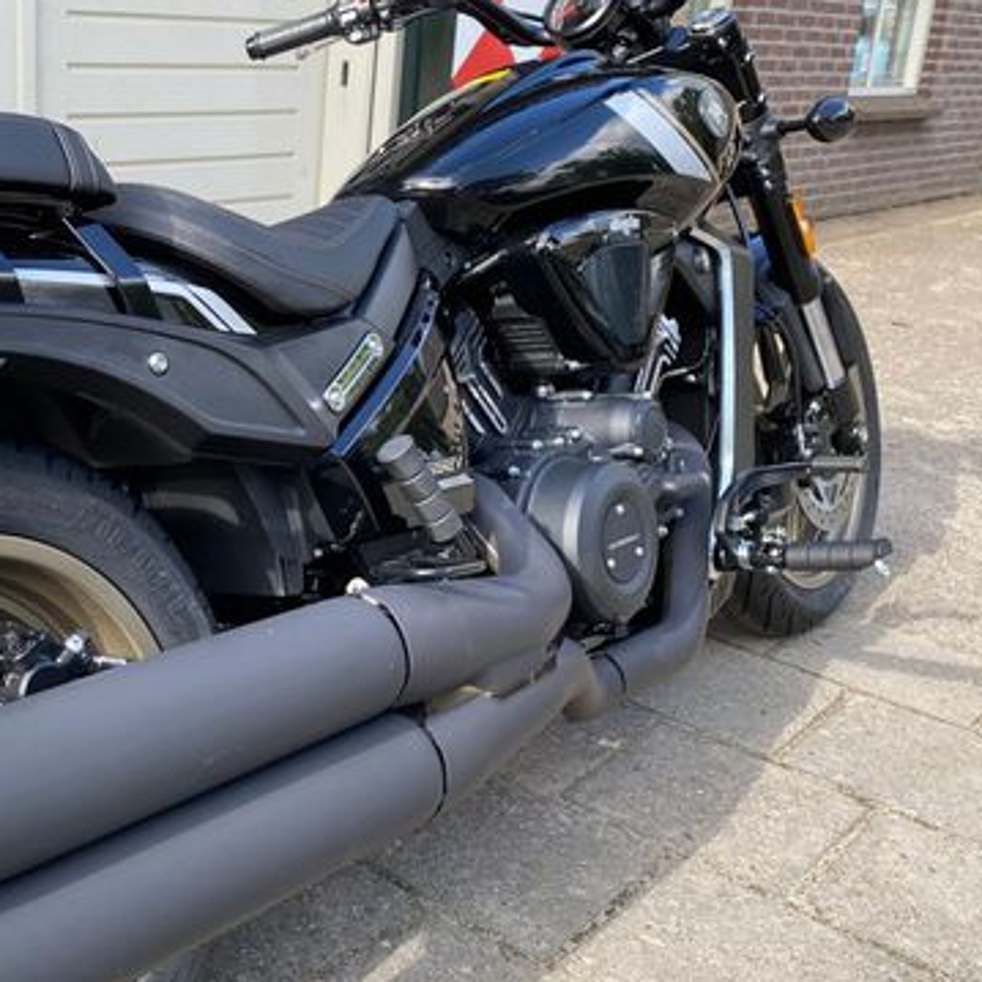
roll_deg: -2.4
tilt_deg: -19.4
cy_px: 509
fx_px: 1316
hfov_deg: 39.5
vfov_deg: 40.9
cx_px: 213
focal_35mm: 41
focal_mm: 4.25
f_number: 1.8
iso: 32
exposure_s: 1/326
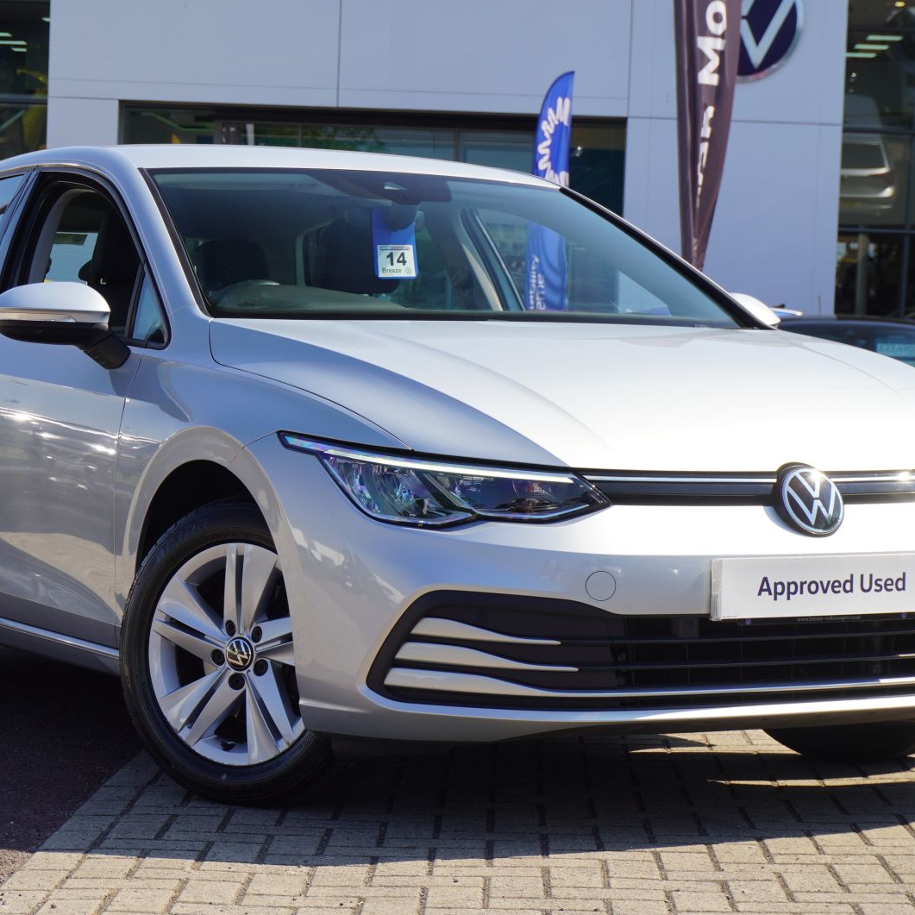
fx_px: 2871
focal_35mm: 96
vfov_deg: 18.1
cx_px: 429
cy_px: 457
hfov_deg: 18.1
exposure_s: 1/100
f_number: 8
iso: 100
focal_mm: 50
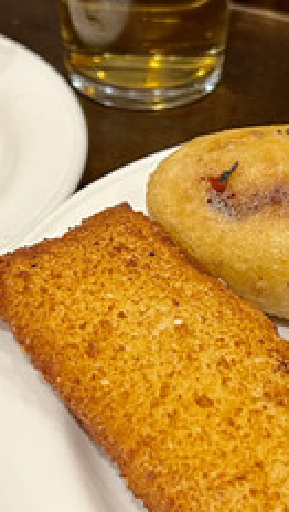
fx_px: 1060
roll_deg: -2.0
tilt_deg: -36.7
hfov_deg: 15.5
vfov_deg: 27.1
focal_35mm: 78
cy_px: 221
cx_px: 161
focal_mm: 5.7
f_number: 1.5
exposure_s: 1/50
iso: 125
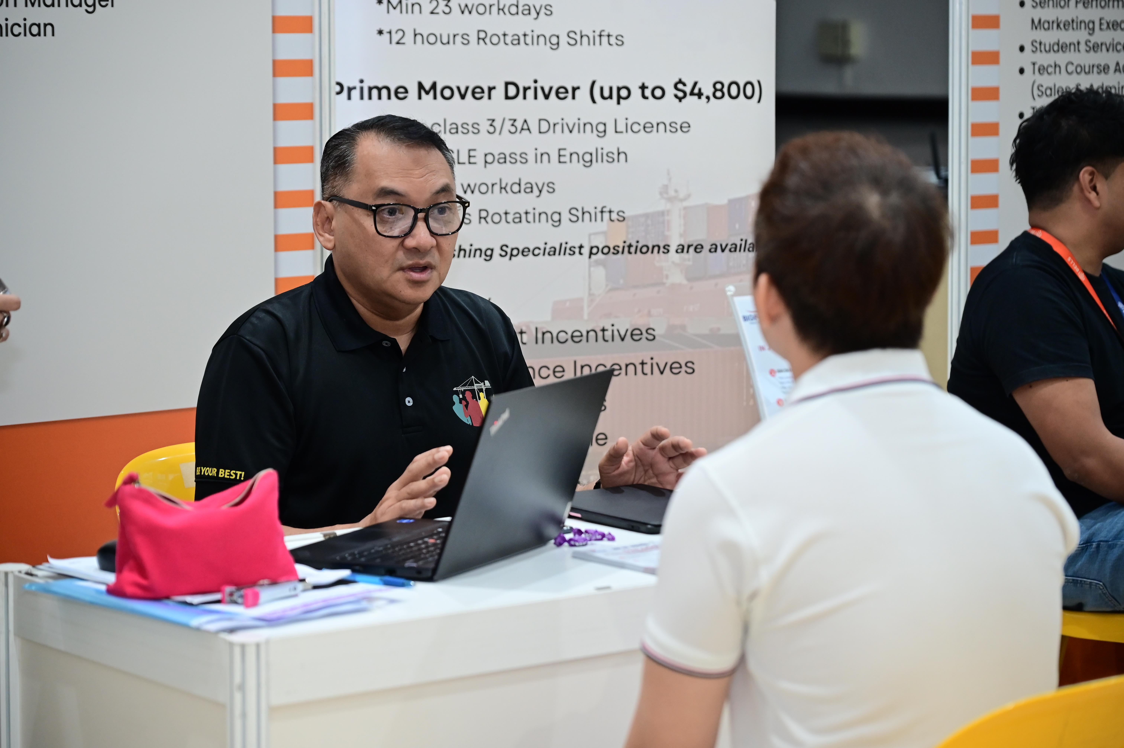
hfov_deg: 22.2
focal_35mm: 92
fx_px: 2870
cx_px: 562
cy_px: 374
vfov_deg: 14.8
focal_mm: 92
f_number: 4
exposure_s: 1/160
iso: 2000
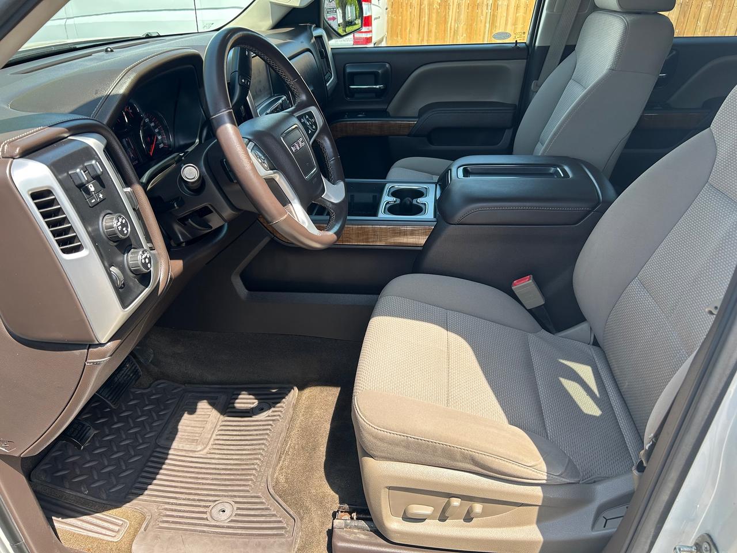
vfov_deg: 53.1
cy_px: 276
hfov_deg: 67.3
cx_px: 368
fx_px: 554
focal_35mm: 26
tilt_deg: -28.7
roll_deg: +0.3
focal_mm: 5.7
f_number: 1.5
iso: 50
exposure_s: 1/611
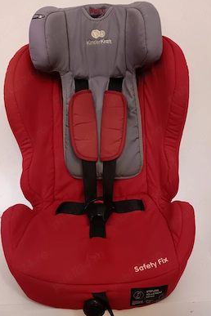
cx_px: 107
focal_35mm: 29
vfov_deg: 63.7
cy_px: 159
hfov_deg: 45.0
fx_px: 255
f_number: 1.9
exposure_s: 1/25
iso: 2062
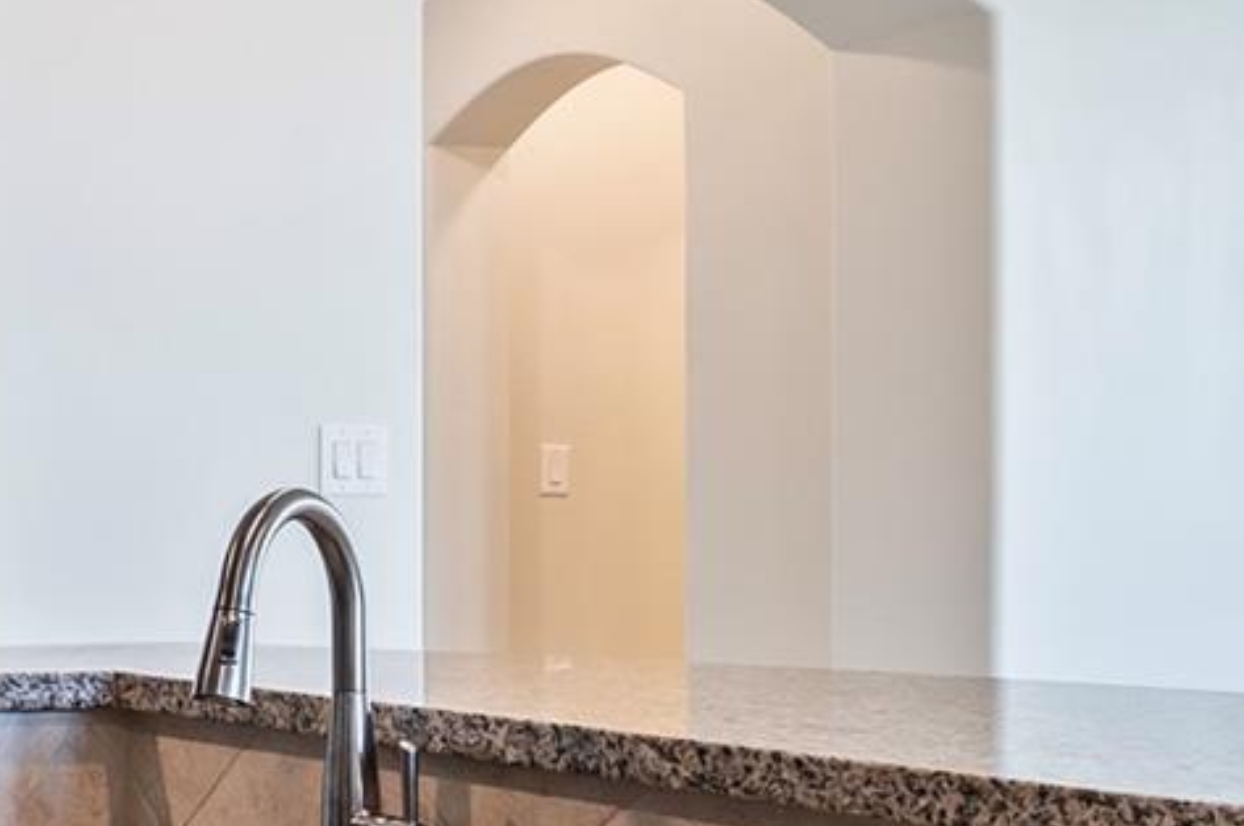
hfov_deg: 22.4
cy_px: 481
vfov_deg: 20.8
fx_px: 2243
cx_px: -834
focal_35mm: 65
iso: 125
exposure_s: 1/1.67
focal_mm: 15
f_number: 6.3
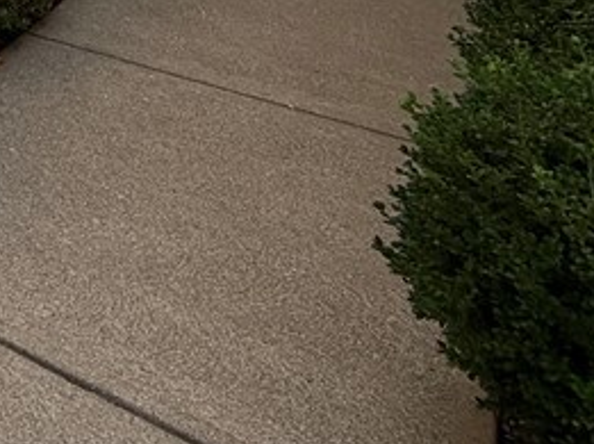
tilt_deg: -4.7
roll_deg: +0.5
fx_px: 942
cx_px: -376
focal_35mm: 55
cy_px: -294
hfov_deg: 24.1
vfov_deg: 20.7
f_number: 2.2
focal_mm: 2.22
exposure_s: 1/770
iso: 25
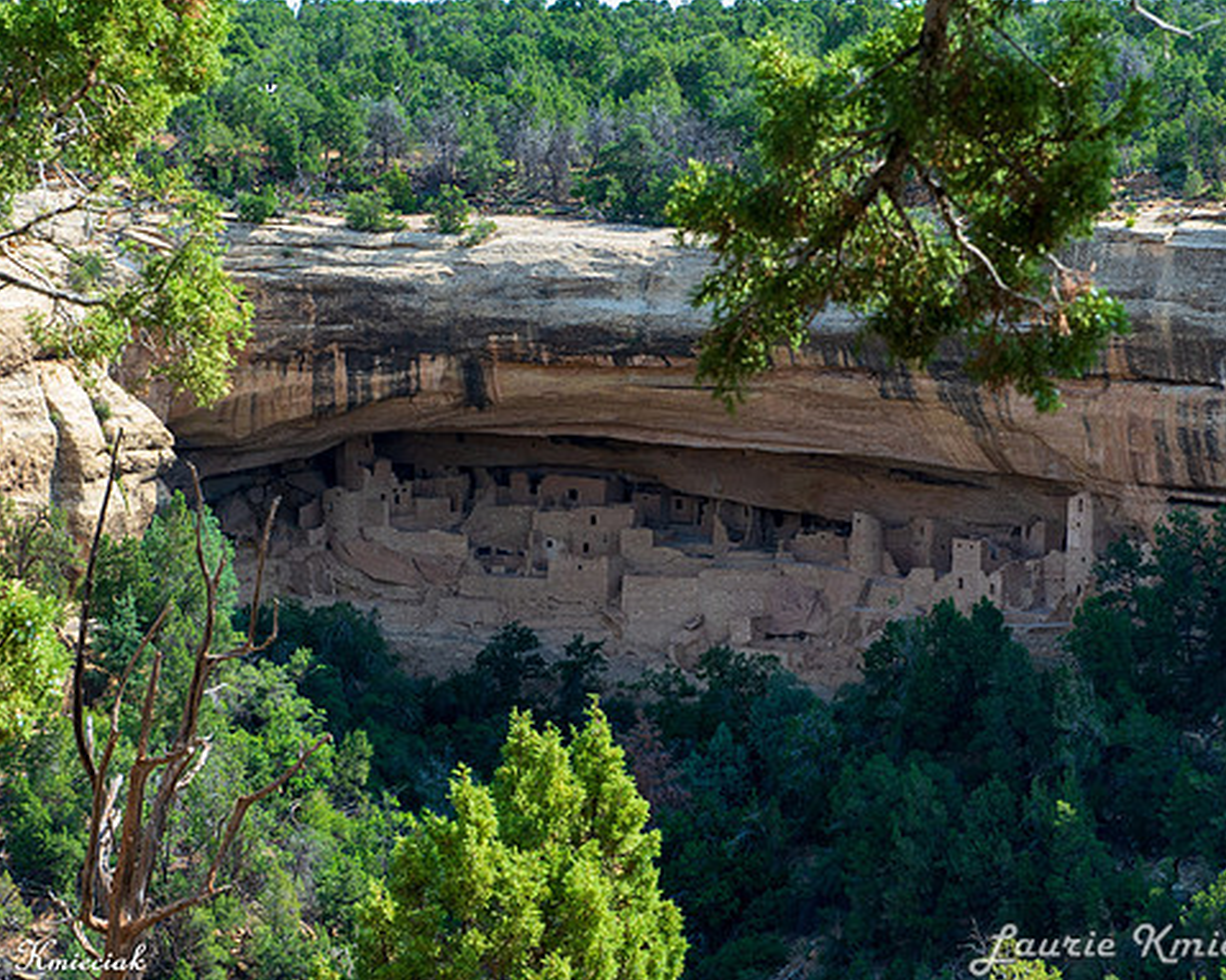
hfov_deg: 16.6
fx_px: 4208
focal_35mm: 116
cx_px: 580
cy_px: 557
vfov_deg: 13.3
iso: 800
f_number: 14
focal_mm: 70
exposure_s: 1/200
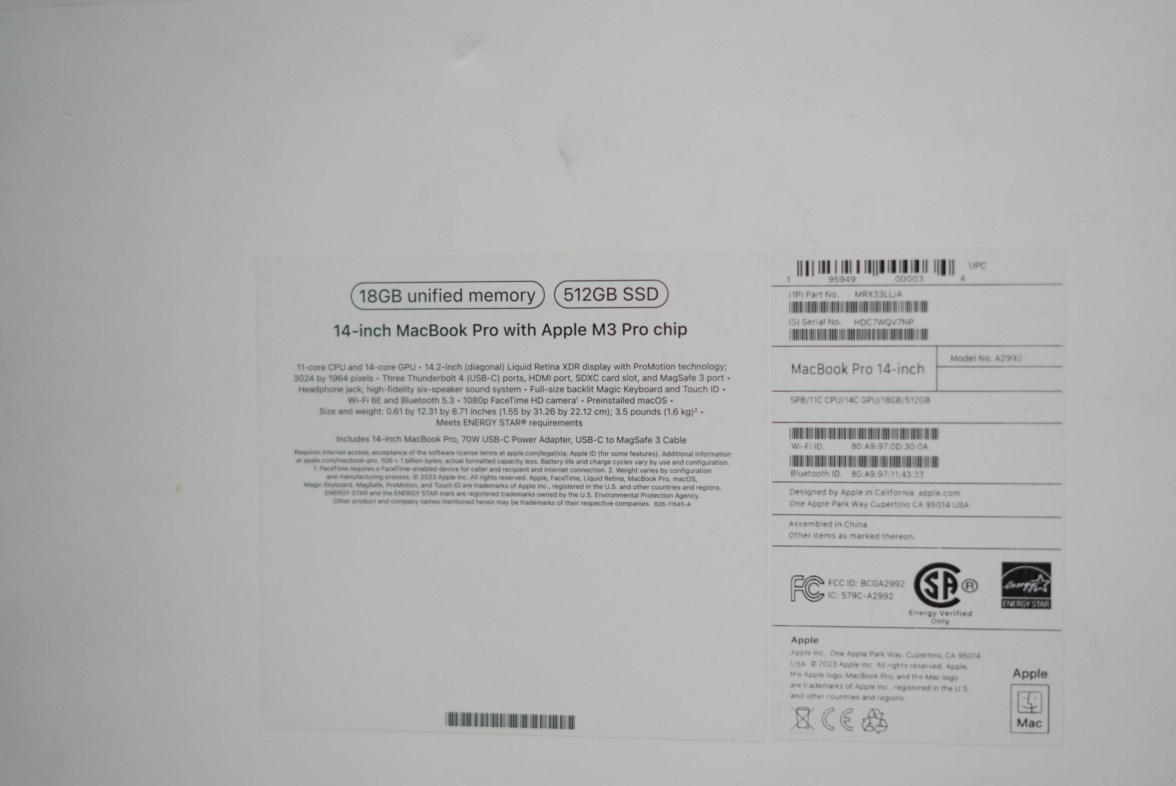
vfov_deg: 27.0
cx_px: 588
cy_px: 393
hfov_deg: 39.6
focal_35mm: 50
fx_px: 1634
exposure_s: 1/100
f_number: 2.2
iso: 500
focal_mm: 50
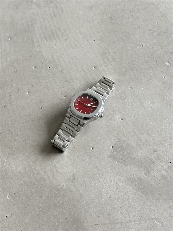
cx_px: 86
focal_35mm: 48
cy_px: 116
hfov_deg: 30.3
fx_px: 320
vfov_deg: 39.7
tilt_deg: -61.6
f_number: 1.78
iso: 100
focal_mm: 6.76
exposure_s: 1/242
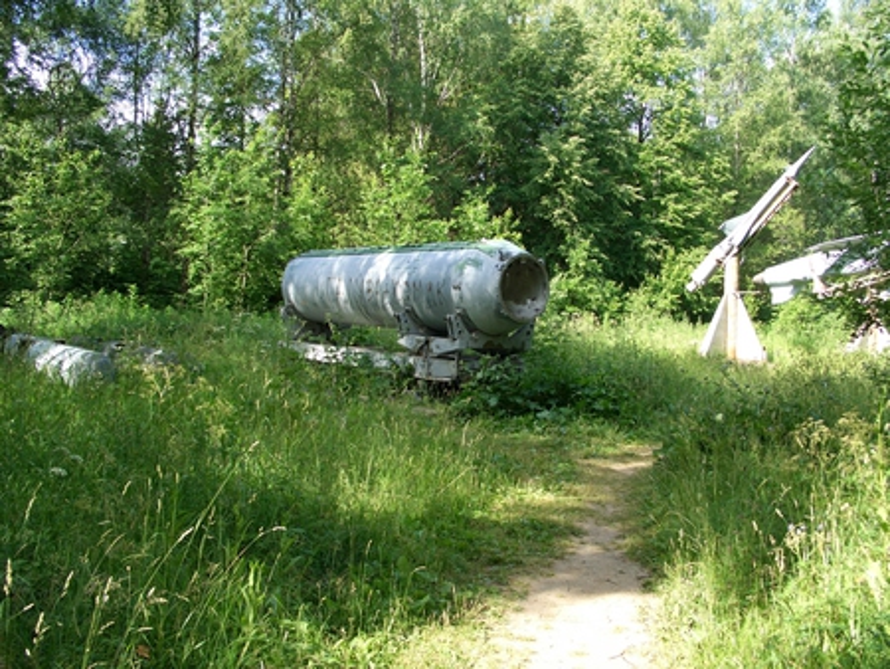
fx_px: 849
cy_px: 334
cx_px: 445
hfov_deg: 55.3
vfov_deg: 43.0
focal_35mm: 33
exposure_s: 1/200
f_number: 3.2
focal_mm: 7.1
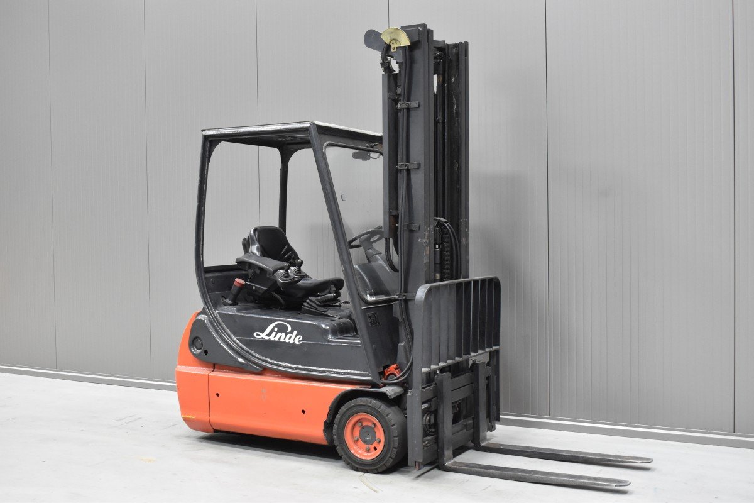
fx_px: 880
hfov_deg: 46.4
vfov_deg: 31.9
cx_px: 377
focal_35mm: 42
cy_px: 252
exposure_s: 1/25
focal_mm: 28
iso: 1600
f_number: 5.6
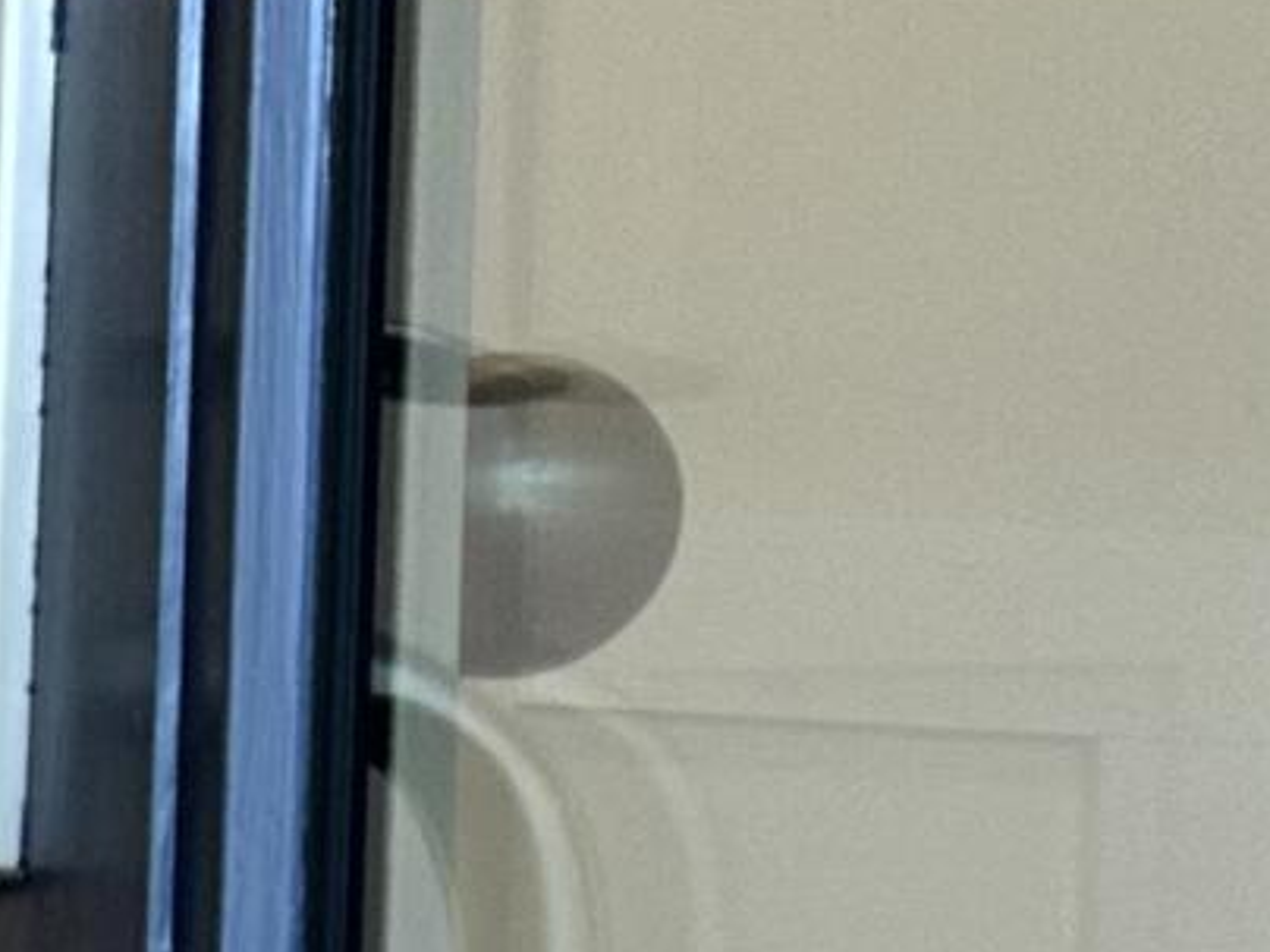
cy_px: 1781
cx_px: -2685
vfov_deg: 8.0
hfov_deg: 8.9
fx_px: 6531
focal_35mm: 178
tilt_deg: -0.7
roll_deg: -1.7
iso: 125
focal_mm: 6.86
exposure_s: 1/60
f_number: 1.78
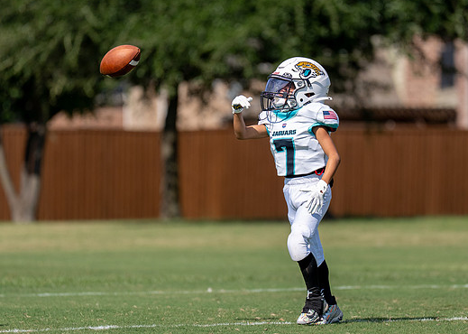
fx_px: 5539
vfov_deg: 3.5
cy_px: 178
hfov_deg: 4.8
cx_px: 283
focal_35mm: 417
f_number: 2.8
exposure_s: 1/3200
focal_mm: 200
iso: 160
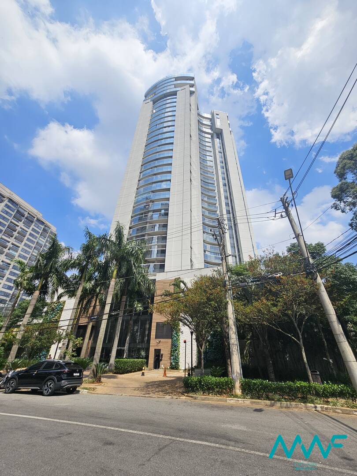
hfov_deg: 89.9
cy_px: 238
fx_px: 179
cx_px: 178
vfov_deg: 106.2
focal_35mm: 13
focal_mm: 2.2
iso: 50
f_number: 2.2
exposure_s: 1/4187
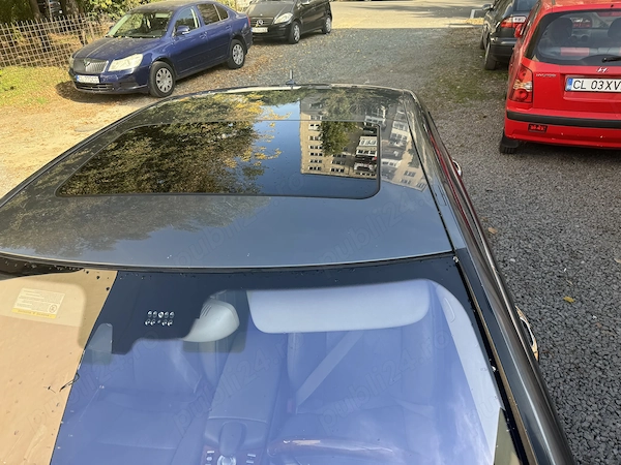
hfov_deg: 71.6
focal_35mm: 24
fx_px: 431
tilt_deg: -31.9
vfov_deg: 56.8
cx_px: 310
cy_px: 232
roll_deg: +3.1
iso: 80
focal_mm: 6.76
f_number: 1.78
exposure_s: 1/567
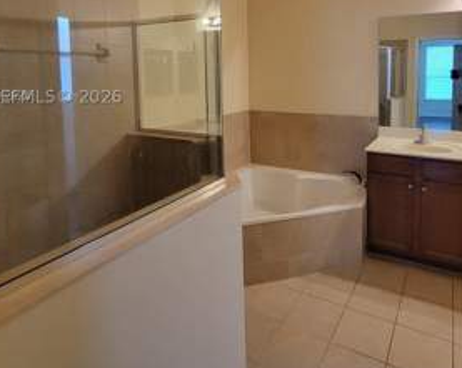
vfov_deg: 60.0
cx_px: 275
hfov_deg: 74.4
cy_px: 97
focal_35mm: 22
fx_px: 300
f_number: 2.2
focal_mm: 2.2
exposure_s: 1/60
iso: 320
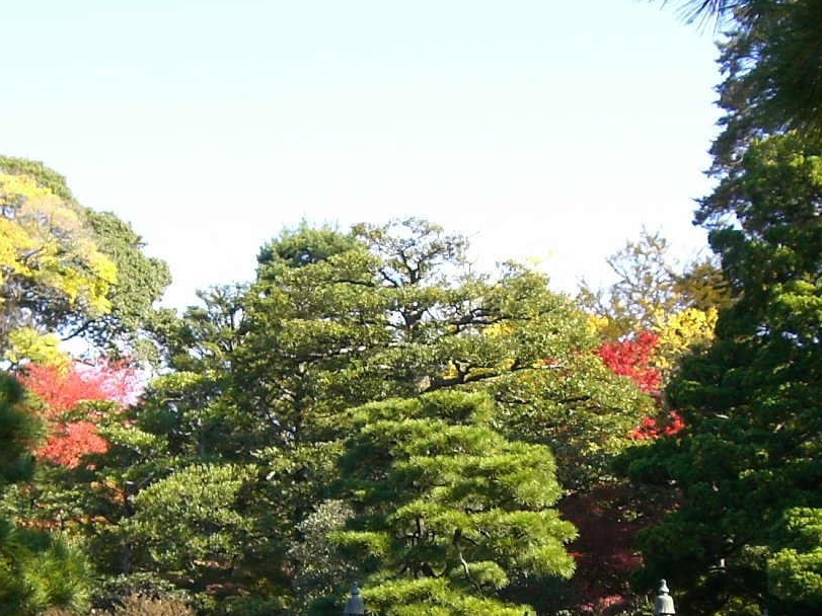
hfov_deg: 20.4
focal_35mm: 96
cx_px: 331
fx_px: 2279
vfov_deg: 15.2
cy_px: 546
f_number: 4.3
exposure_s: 1/125
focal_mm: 6.2
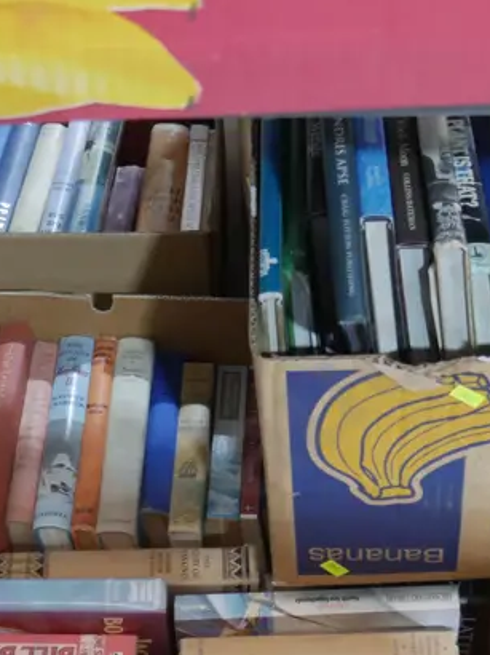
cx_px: 334
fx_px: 1417
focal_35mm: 75
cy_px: 397
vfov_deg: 25.9
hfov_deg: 19.5
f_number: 3.6
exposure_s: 1/60
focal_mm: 15
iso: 1600
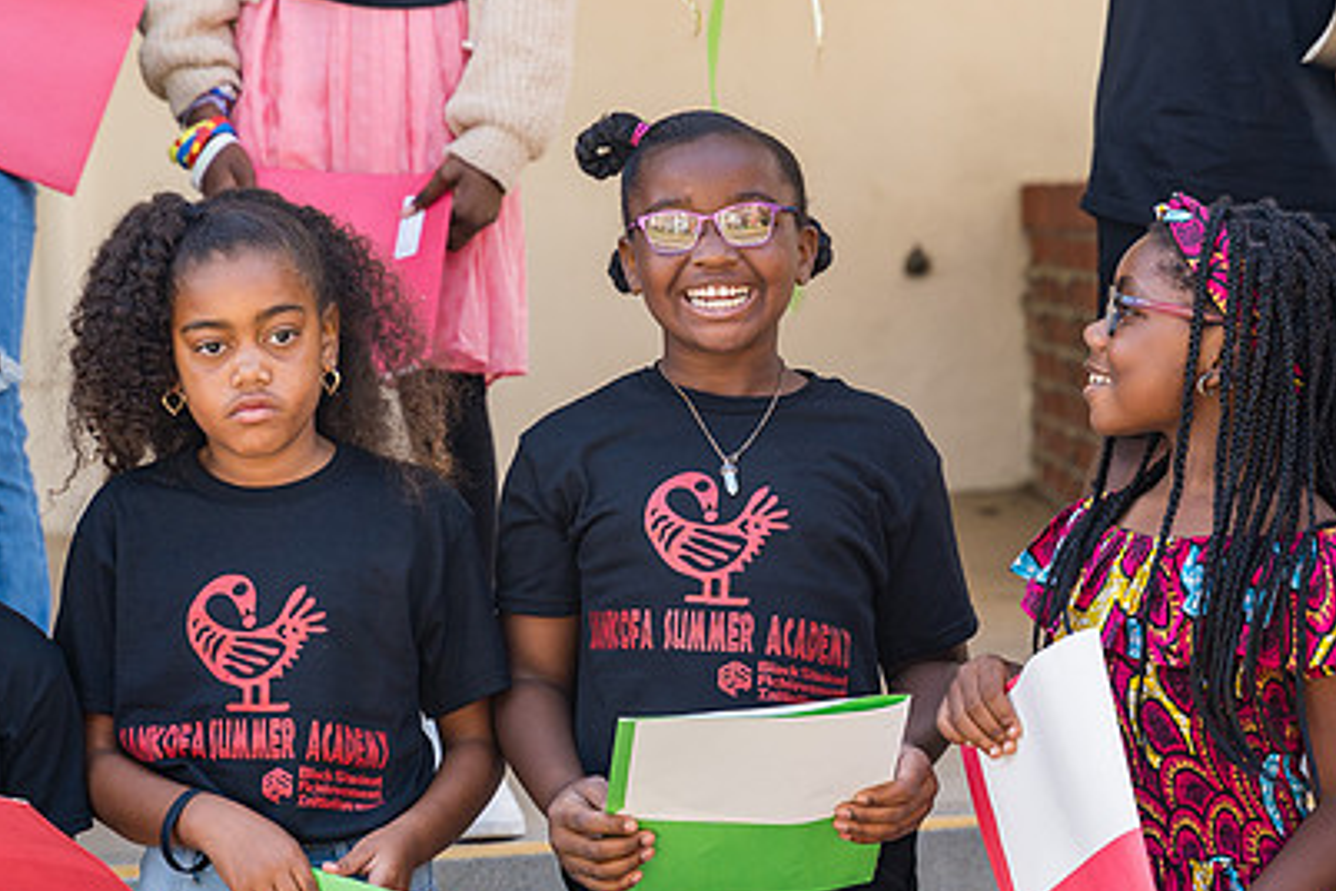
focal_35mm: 130
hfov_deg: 15.7
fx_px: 4824
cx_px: 845
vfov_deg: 10.5
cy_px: 498
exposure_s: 1/250
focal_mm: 75
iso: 200
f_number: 4
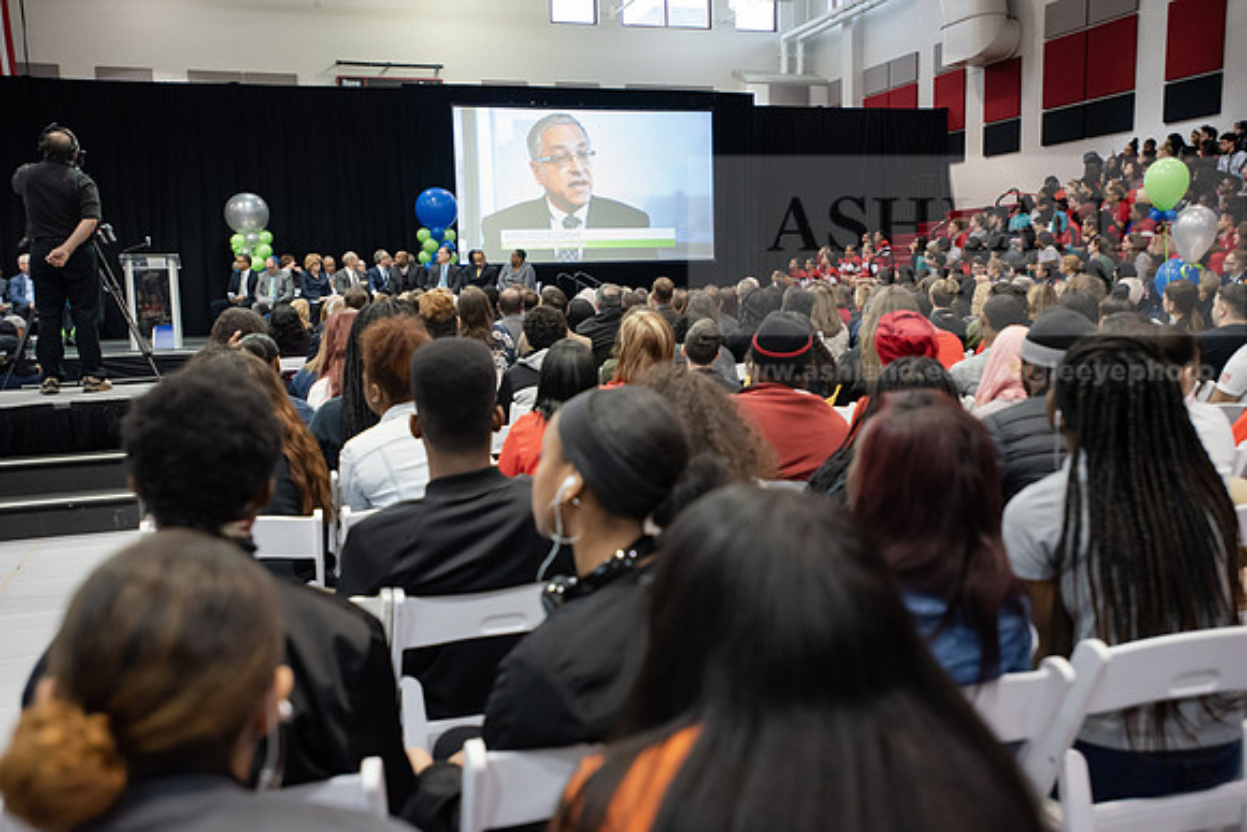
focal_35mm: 35
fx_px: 1213
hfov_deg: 54.4
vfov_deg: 37.9
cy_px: 416
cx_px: 624
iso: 3200
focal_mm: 35
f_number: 3.2
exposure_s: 1/200
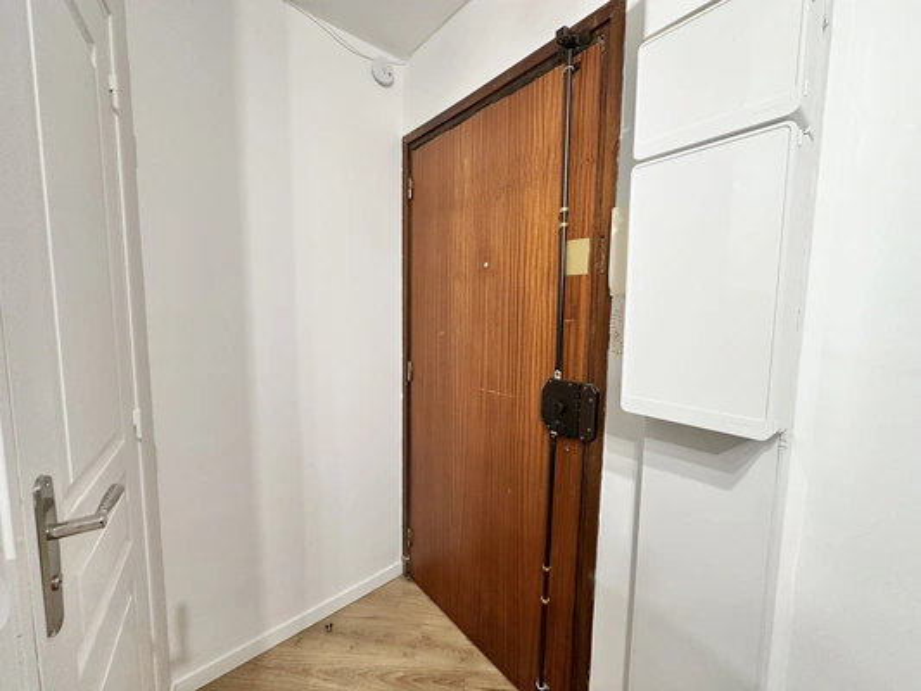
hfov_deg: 102.1
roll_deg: -1.3
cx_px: 460
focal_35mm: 14
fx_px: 373
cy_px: 346
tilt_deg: -5.7
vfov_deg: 85.7
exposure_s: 1/100
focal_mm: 2.22
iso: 250
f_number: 2.2
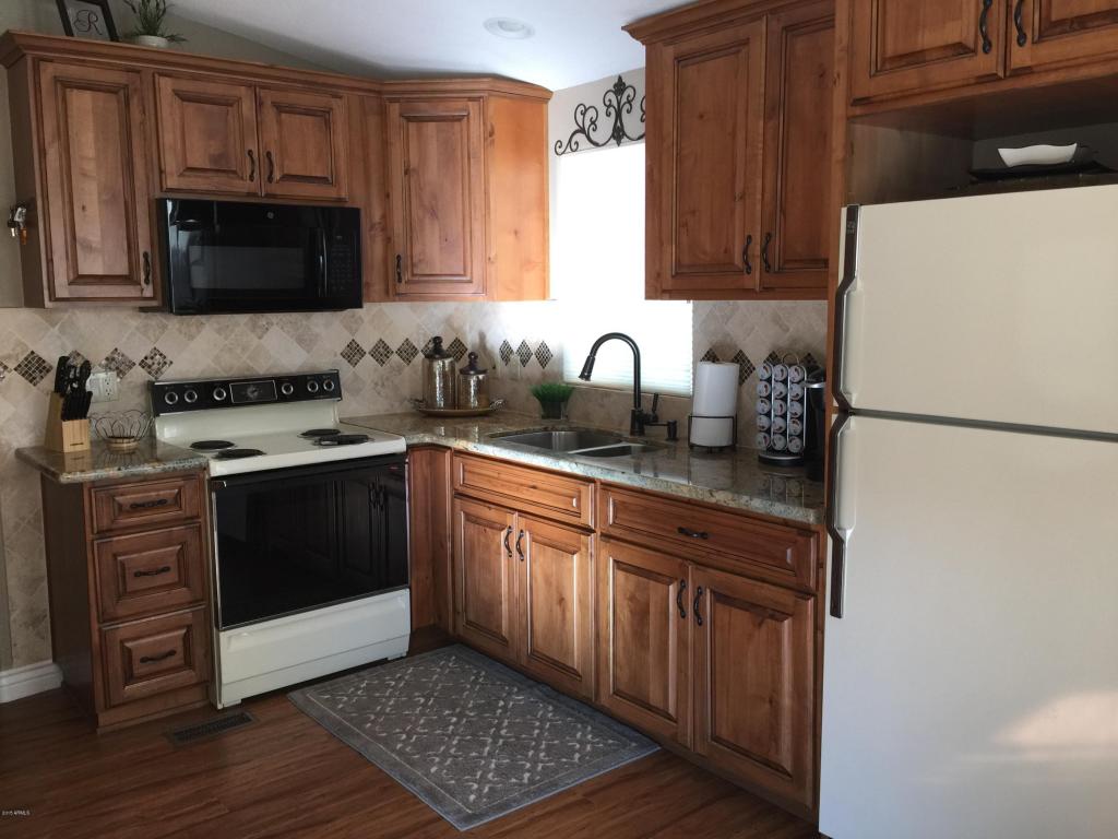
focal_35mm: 29
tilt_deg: -7.8
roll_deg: +0.2
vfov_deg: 48.2
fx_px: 937
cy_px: 420
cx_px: 559
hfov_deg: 61.7
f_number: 2.2
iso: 32
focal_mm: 4.15
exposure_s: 1/40
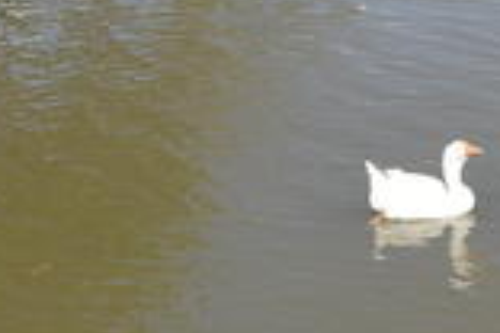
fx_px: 1875
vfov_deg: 10.1
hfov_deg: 14.4
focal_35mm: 135
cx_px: 705
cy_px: -26
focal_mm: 28
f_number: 11
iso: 125
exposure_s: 1/125
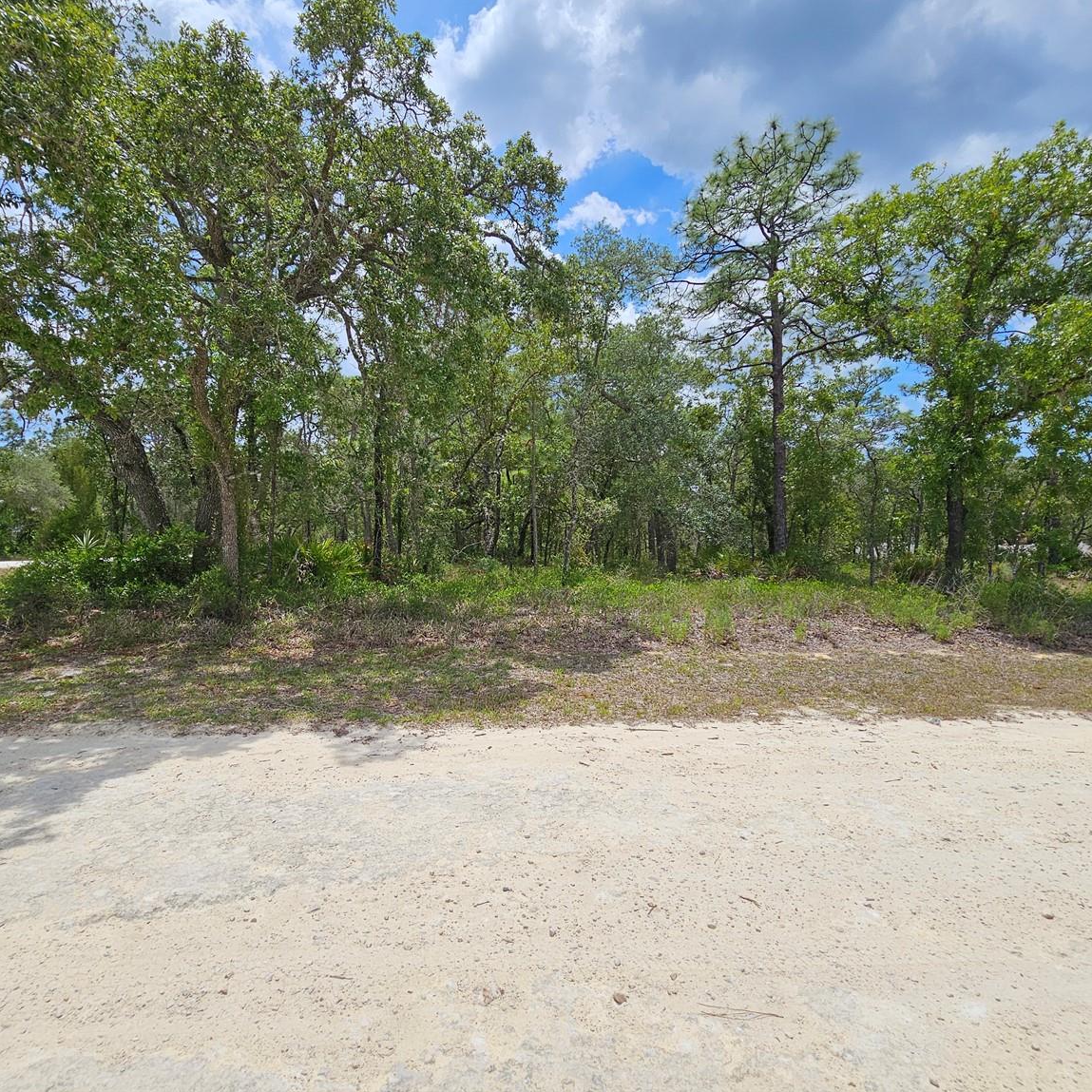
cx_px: 515
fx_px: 571
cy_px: 524
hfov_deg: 87.3
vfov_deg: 87.4
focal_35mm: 16
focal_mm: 2.2
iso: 50
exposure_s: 1/4730
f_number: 2.2
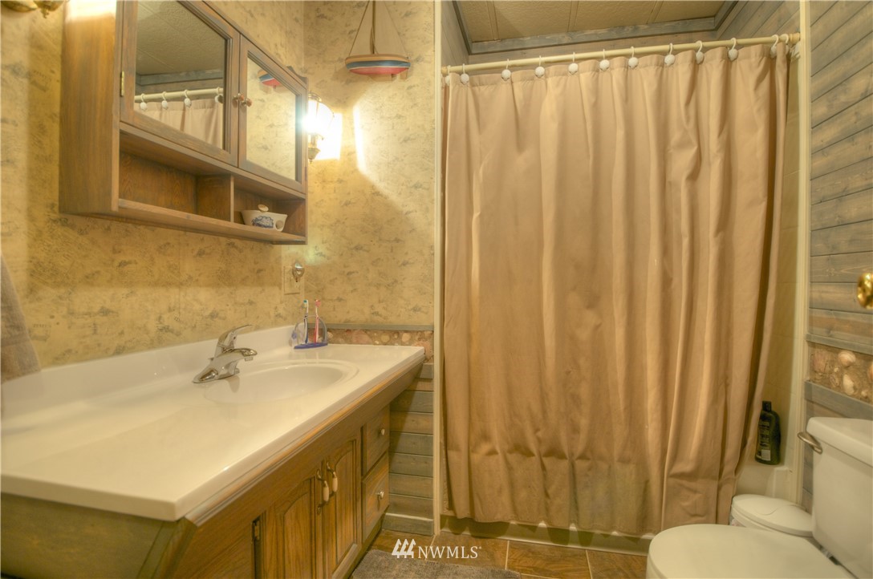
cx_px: 436
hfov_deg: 95.1
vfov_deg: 71.9
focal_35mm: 16
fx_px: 400
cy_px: 290
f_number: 3.5
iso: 400
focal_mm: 11
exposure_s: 1/10
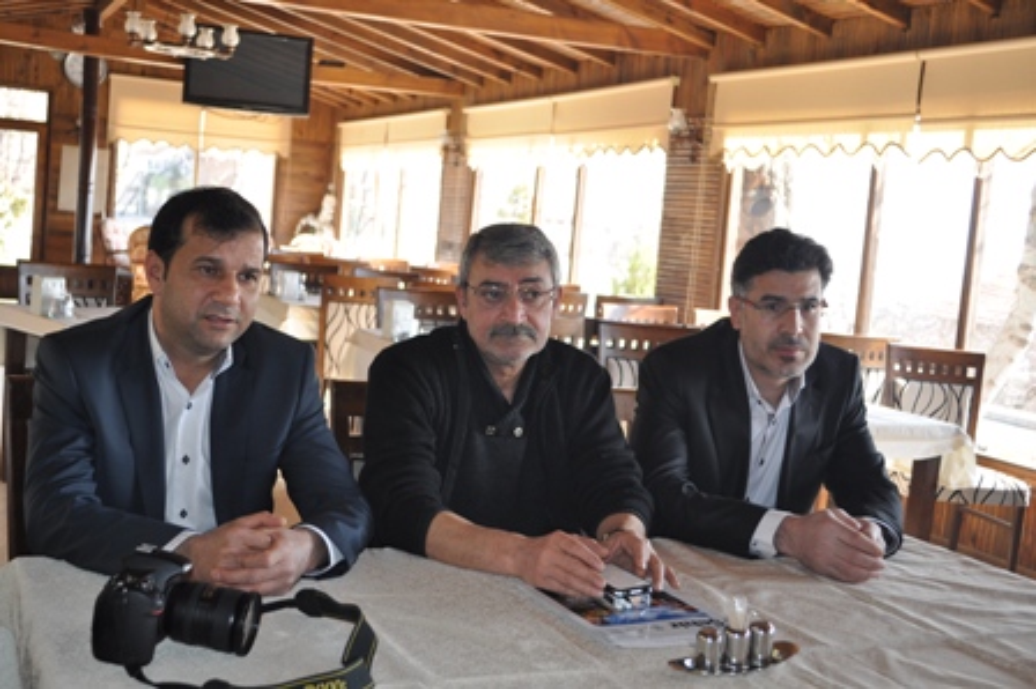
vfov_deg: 29.8
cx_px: 518
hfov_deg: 43.6
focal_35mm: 45
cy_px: 344
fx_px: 1294
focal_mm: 30
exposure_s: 1/125
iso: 400
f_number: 4.5
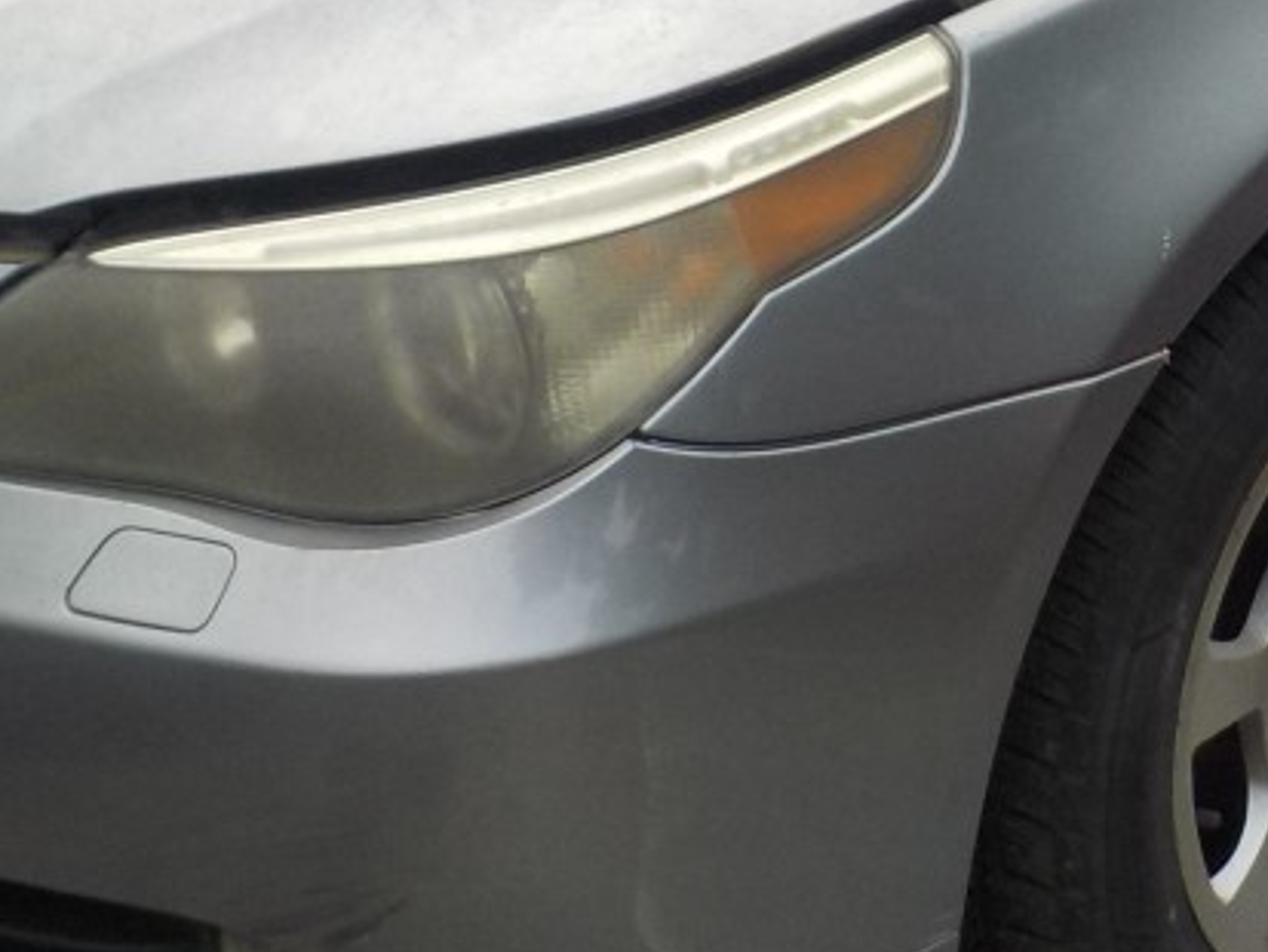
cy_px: -114
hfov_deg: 20.4
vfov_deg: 15.5
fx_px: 3408
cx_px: 1277
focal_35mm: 93
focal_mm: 4.1
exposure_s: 1/400
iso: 125
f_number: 3.3
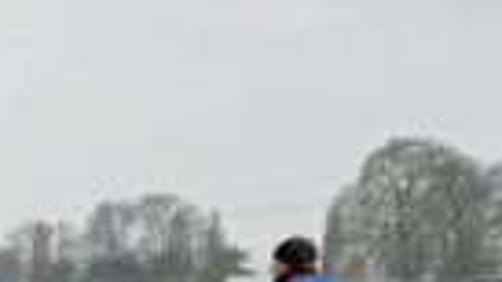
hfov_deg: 24.7
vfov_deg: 14.9
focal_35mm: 73
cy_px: 461
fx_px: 972
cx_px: -172
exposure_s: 1/341
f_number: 1.8
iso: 25
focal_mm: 5.4
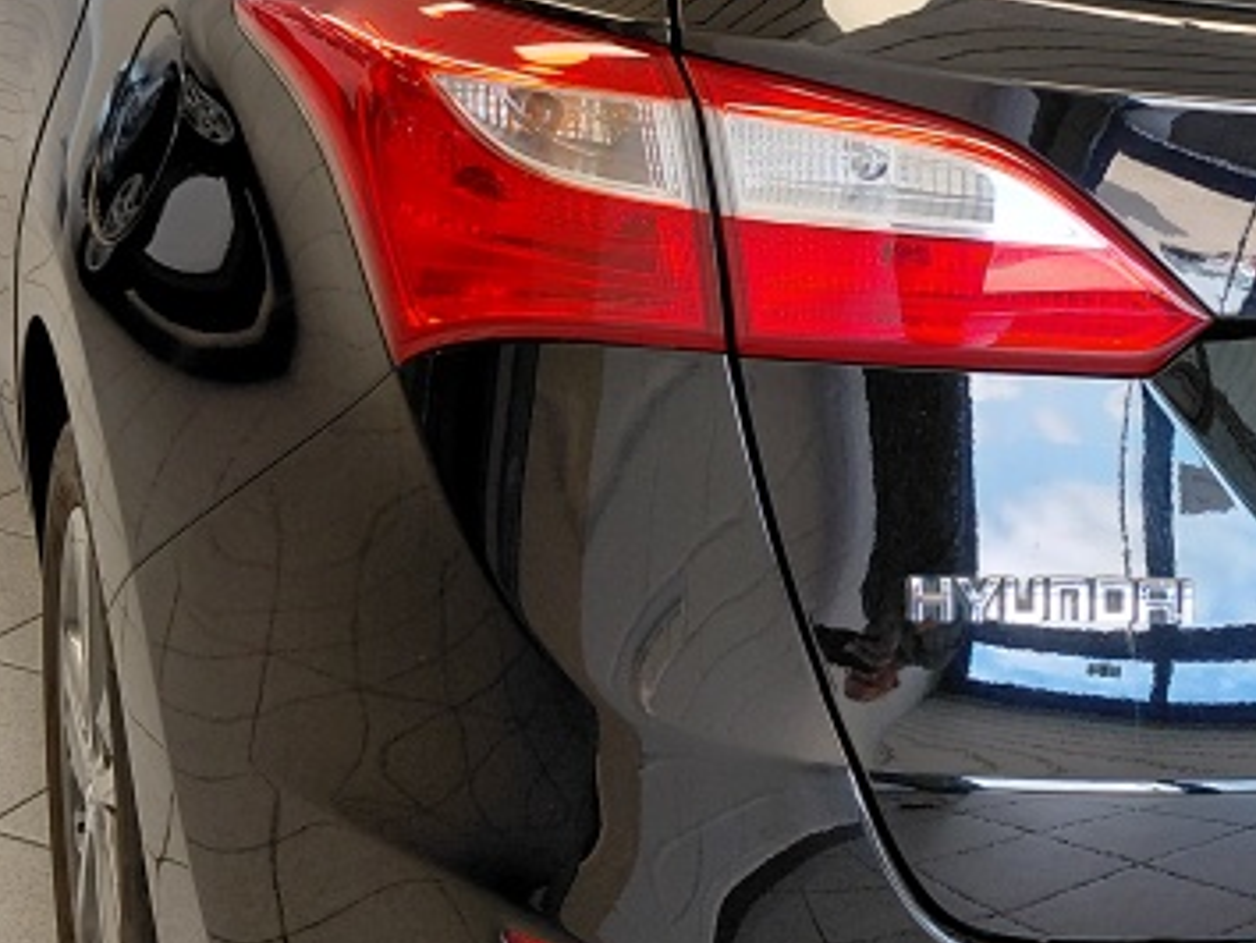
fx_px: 2614
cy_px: 225
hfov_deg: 26.5
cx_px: 1004
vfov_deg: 20.3
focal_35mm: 72
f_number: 1.8
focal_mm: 4.69
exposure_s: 1/100
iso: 100
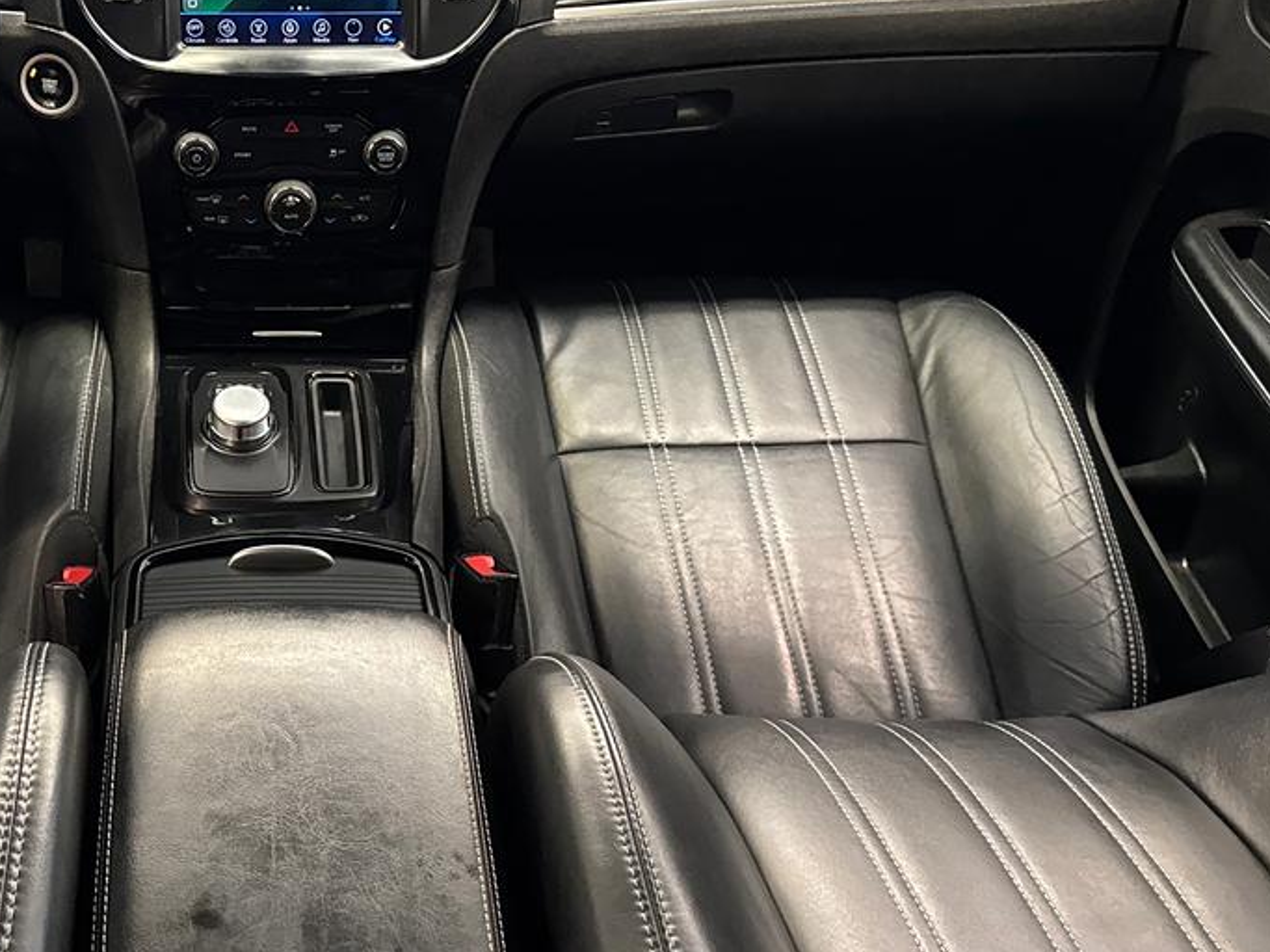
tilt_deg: -38.9
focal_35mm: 45
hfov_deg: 40.5
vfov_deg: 32.2
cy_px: 435
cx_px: 270
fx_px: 1651
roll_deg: -0.5
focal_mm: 6.76
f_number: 1.78
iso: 1000
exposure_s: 1/40
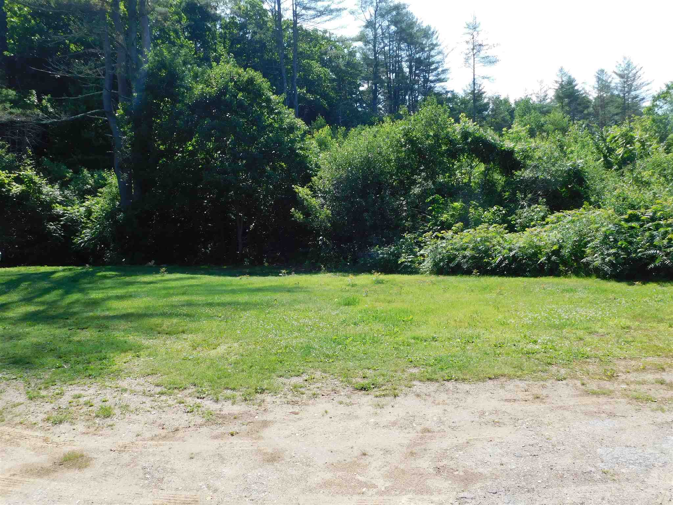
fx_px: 583
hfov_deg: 60.0
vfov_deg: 46.8
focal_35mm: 30
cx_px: 336
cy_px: 252
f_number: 3.2
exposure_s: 1/800
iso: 125
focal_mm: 5.3
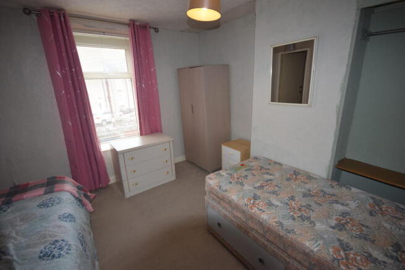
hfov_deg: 95.0
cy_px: 135
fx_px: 186
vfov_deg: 72.1
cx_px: 202
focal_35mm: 16
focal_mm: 11
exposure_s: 1/60
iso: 800
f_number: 4.2
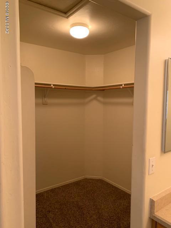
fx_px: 171
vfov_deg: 67.3
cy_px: 114
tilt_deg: -3.9
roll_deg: -0.3
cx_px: 86
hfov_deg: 53.1
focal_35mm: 26
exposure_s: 1/60
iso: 160
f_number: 1.8
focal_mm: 4.25
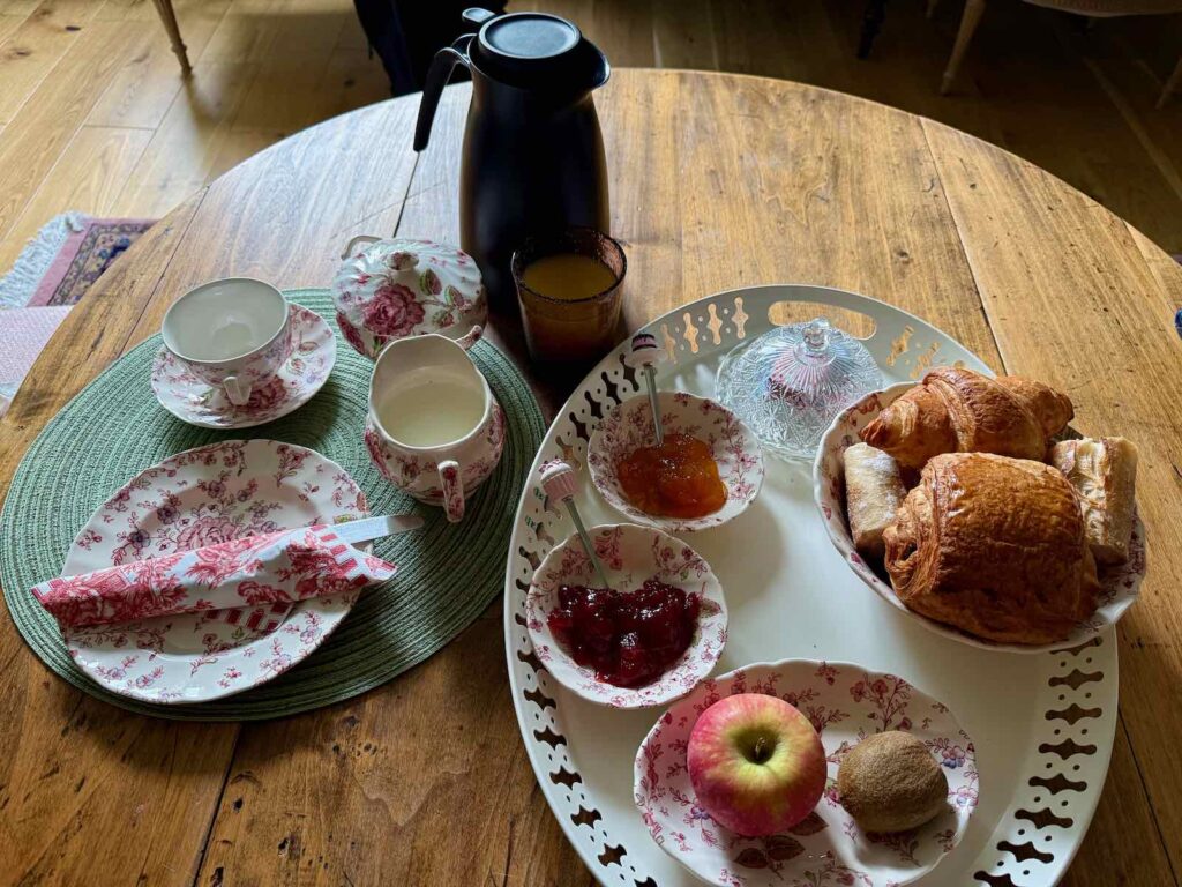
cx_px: 591
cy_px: 444
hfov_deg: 71.6
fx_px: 820
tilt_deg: -52.4
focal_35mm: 24
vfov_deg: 56.8
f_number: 1.78
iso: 200
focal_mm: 6.76
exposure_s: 1/77
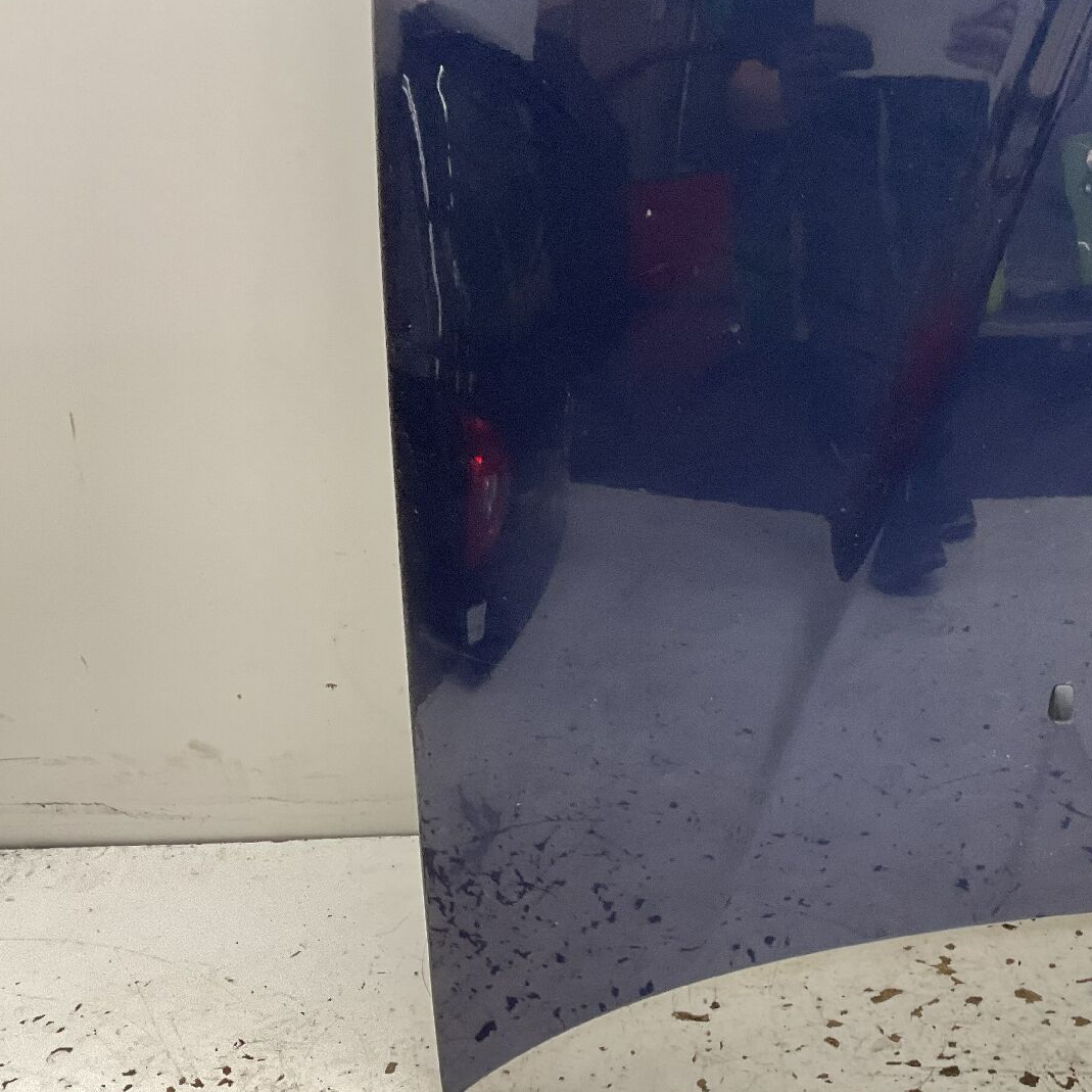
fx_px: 1642
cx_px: 883
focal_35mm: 46
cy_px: 593
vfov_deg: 36.8
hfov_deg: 35.5
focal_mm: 3
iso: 80
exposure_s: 1/50
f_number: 1.8
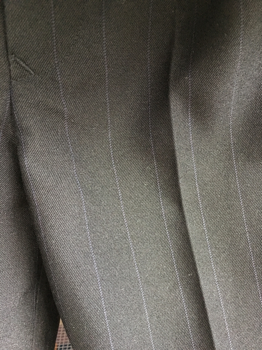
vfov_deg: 61.7
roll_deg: +3.2
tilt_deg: -21.3
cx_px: 131
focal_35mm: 29
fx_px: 293
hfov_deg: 48.2
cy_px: 175
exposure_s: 1/4
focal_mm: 4.15
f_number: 2.2
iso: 125
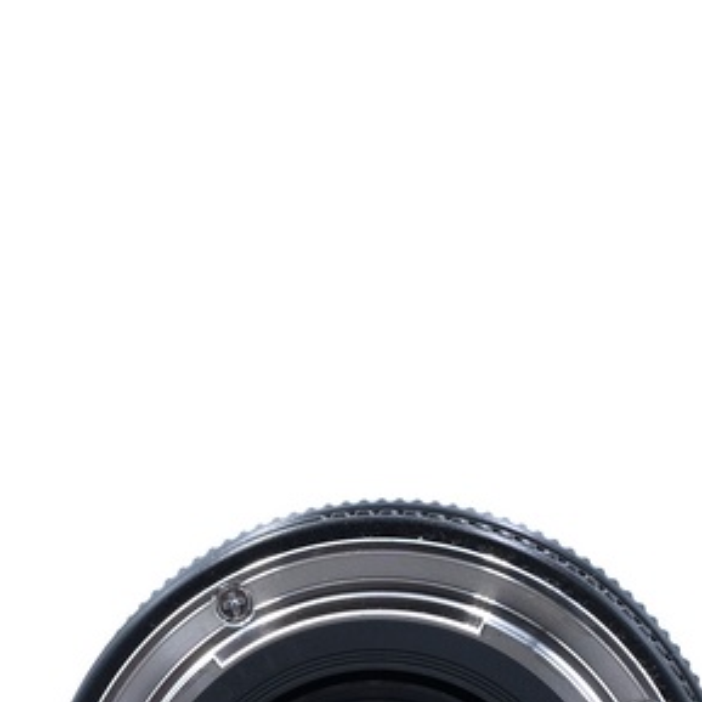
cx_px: 394
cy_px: 662
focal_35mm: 162
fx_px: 3717
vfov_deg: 10.7
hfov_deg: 10.8
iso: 800
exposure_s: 1/125
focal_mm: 55
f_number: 14
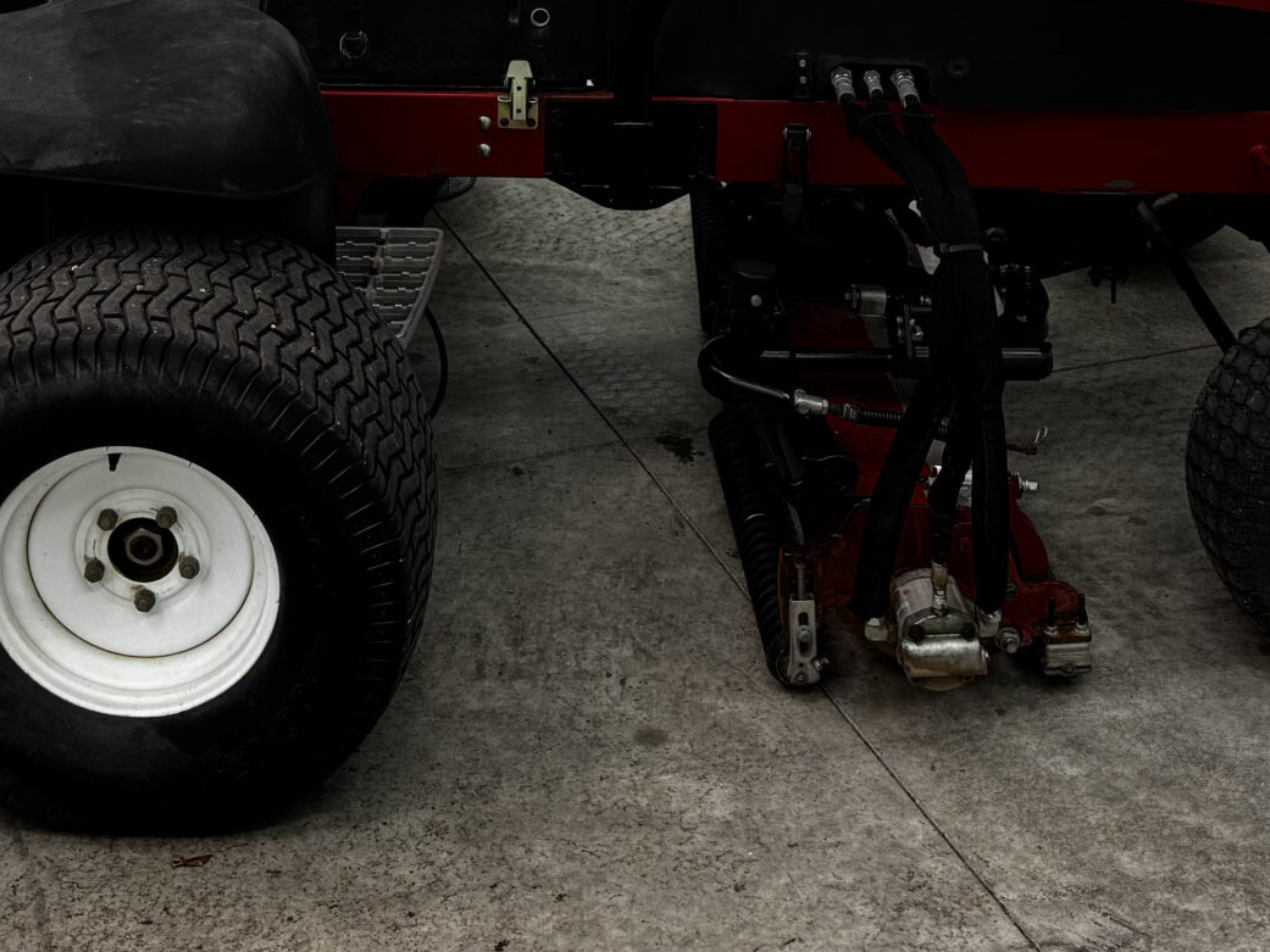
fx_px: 2165
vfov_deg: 23.3
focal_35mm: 59
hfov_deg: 32.6
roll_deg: +0.4
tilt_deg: -14.5
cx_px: 492
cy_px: -106
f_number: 1.78
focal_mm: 6.76
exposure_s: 1/120
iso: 80
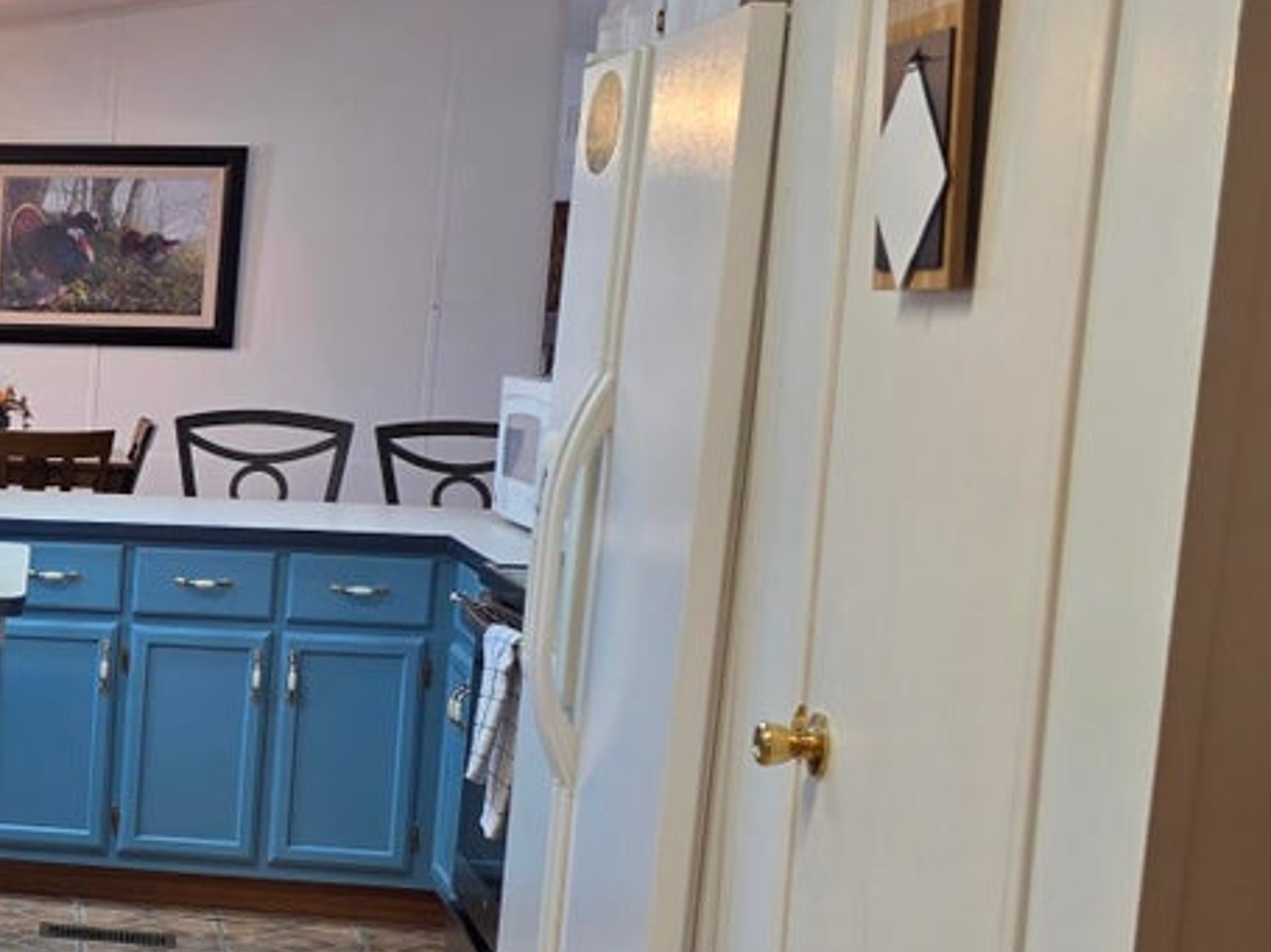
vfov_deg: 21.2
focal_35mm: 69
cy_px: 678
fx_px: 2533
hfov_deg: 23.9
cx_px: -485
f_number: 1.7
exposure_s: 1/60
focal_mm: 6.3
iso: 40
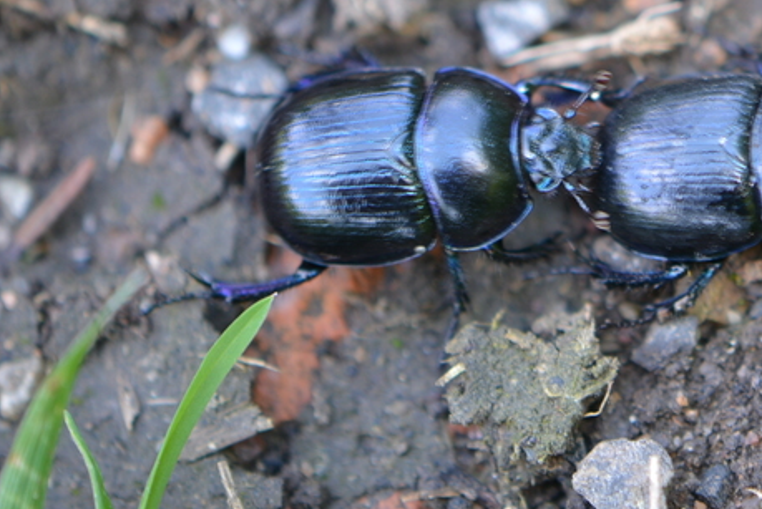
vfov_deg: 5.2
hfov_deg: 7.7
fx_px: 5636
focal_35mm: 266
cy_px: 90
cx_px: 723
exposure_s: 1/50
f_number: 3.8
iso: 125
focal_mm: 85
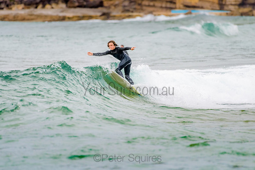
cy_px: 74
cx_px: 124
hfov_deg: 3.4
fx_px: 4342
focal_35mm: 613
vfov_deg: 2.2
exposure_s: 1/800
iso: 720
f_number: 5.6
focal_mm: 500
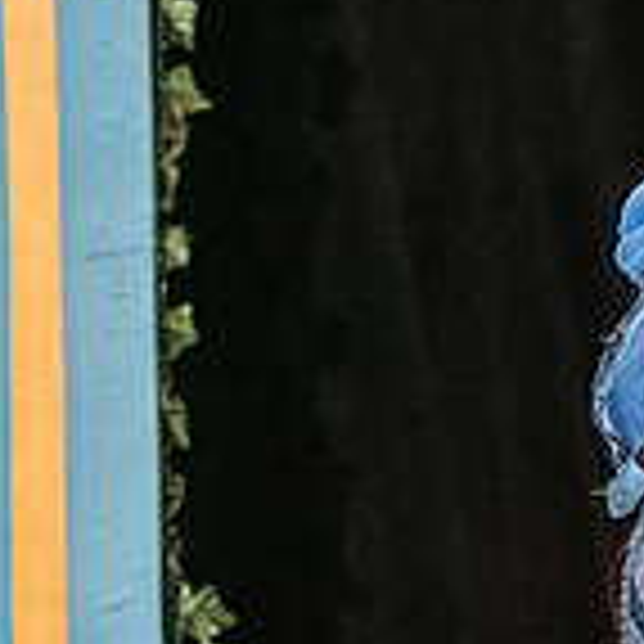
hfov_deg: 4.5
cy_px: 444
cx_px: 779
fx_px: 8125
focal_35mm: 386
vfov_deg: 4.5
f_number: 3.2
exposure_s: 1/200
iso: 3200
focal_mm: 112
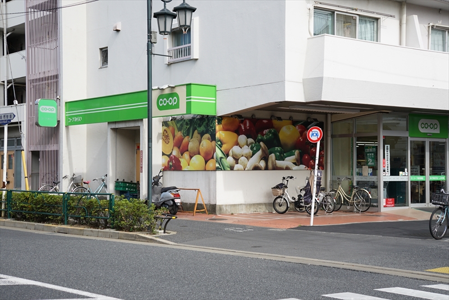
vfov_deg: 23.8
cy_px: 150
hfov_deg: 35.0
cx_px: 224
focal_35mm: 57
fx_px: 711
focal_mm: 38
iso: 100
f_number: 4.5
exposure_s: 1/320
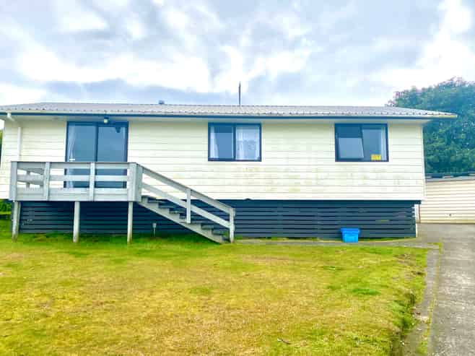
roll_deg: -0.3
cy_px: 178
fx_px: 357
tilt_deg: +6.9
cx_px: 238
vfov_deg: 53.0
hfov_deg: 67.3
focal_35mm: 26
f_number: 1.8
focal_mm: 4.25
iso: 32
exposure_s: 1/2967
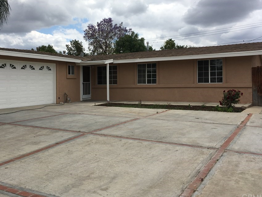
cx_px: 108
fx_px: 265
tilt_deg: +0.2
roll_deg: +1.0
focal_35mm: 35
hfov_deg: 52.4
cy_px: 81
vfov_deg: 40.6
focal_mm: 4.15
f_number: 2.2
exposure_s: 1/2481
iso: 25
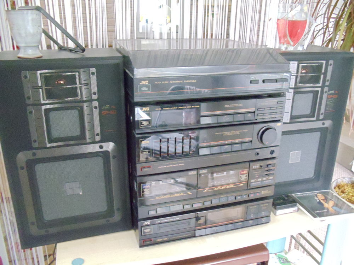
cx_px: 177
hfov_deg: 42.9
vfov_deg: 32.9
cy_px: 132
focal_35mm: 44
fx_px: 450
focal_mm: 6
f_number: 3.5
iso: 1600
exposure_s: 1/30
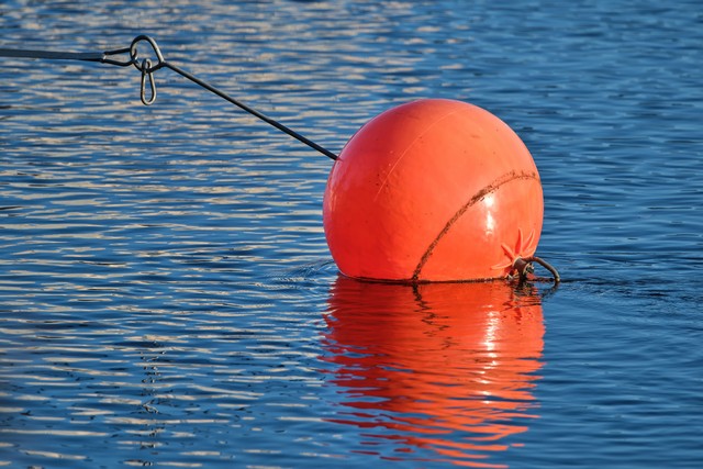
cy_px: 234
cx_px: 352
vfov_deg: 2.3
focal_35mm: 600
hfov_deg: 3.4
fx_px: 11719
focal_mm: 400
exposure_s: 1/800
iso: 125
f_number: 4.5
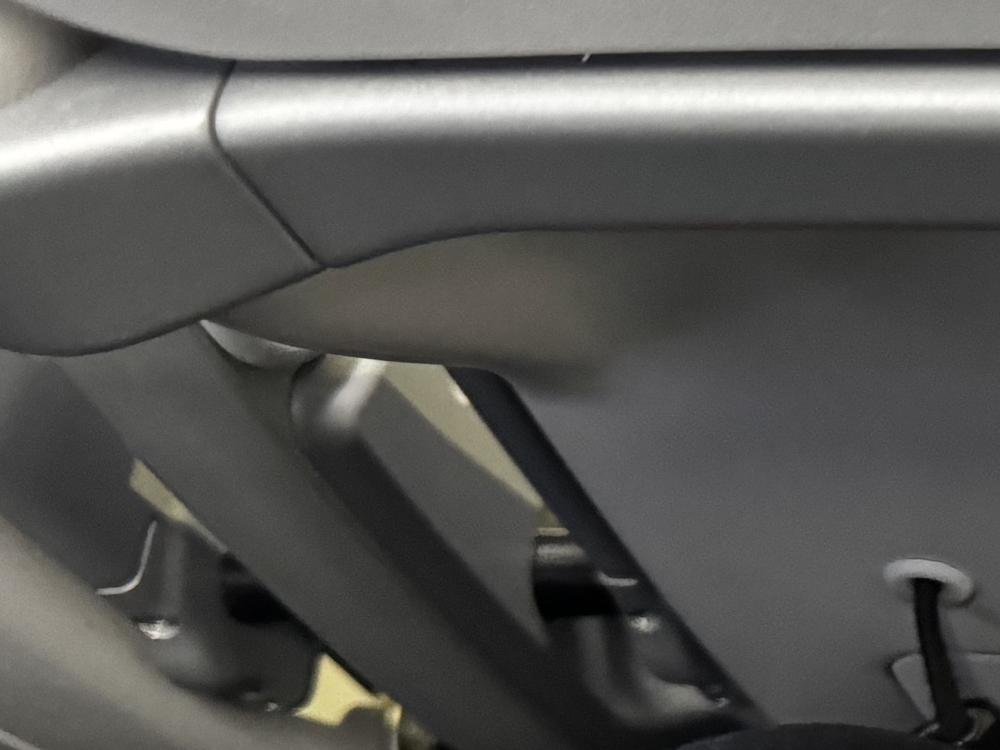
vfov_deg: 16.9
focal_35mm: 87
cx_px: 1652
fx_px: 2513
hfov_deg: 18.8
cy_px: 556
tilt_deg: -49.5
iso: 1000
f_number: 1.78
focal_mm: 6.76
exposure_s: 1/37
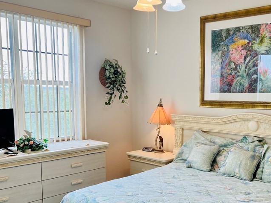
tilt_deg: -7.8
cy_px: 135
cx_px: 184
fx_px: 329
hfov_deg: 44.1
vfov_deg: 34.0
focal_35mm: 42
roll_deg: -0.6
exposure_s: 1/166
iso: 50
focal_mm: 5.7
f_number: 1.5
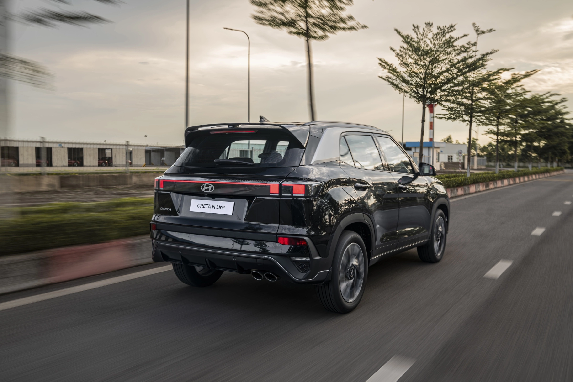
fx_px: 509
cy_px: 191
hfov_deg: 58.7
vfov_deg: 41.1
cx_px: 286
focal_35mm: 32
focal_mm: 32
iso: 100
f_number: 5.6
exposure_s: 1/40
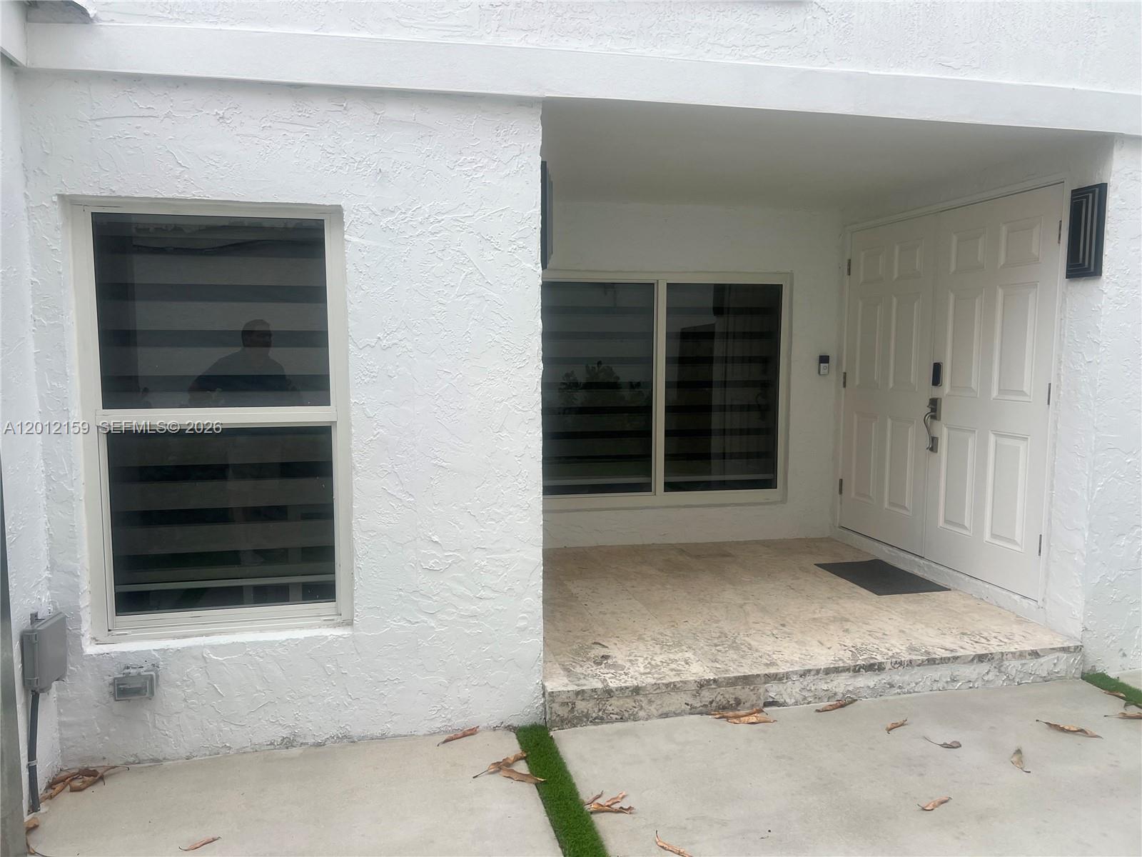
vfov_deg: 53.1
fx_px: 858
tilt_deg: -7.8
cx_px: 571
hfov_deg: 67.3
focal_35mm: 26
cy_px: 428
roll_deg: -0.1
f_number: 1.5
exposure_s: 1/833
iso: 50
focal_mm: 5.7
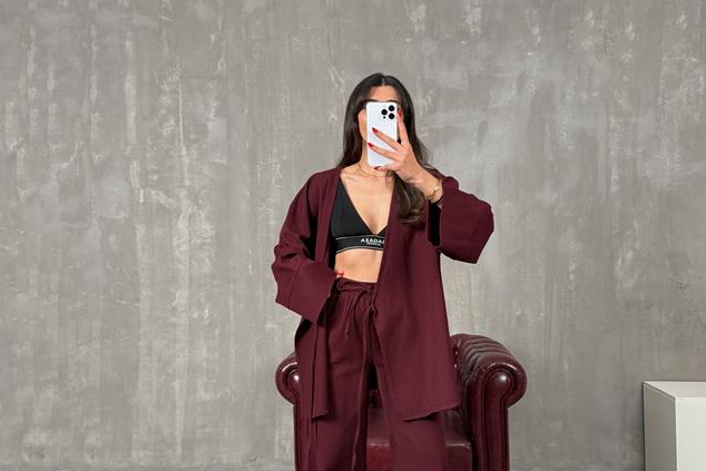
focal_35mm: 37
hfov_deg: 51.9
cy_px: 274
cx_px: 372
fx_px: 726
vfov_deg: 35.9
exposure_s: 1/87
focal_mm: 6.76
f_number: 1.78
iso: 200
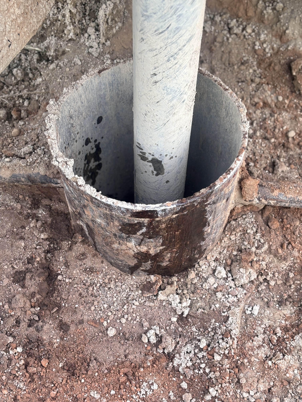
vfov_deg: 36.8
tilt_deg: -56.6
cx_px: 151
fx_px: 605
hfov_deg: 28.0
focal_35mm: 52
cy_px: 201
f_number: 1.6
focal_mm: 5.96
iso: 50
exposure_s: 1/60
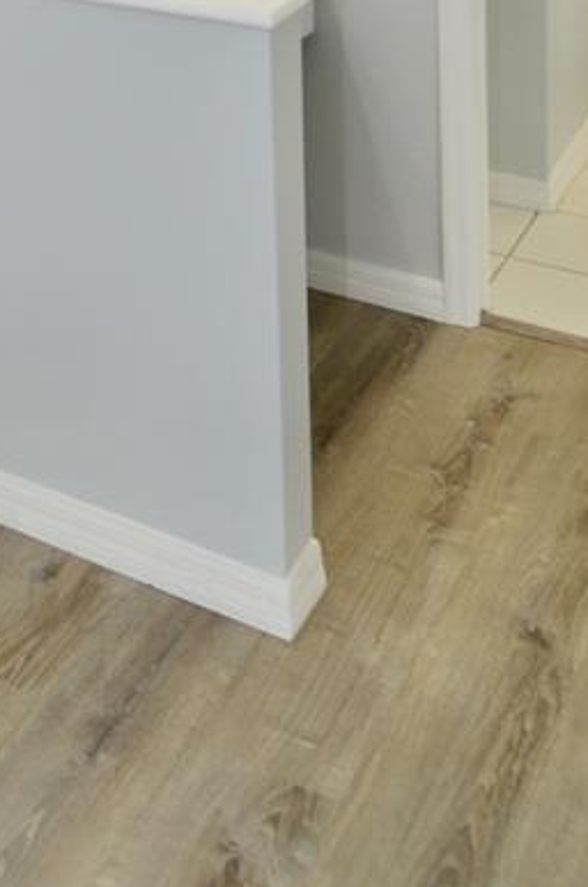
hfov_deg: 23.0
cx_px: -20
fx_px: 1377
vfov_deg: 29.3
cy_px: -244
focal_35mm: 56
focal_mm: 12
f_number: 4.5
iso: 200
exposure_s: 1/80
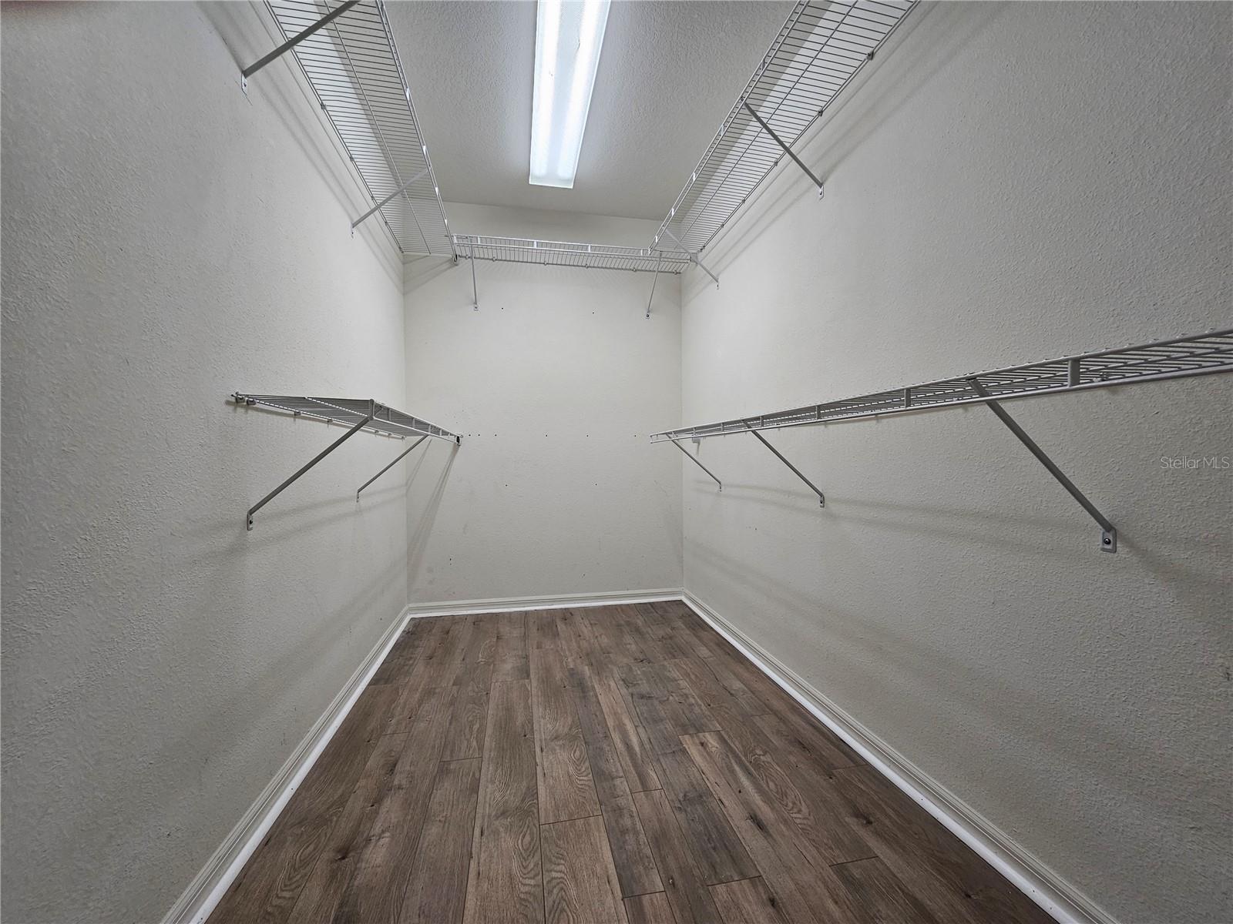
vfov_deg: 89.9
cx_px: 616
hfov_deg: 106.2
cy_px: 462
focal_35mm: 13
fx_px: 463
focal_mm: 2.2
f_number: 2.2
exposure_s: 1/60
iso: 100
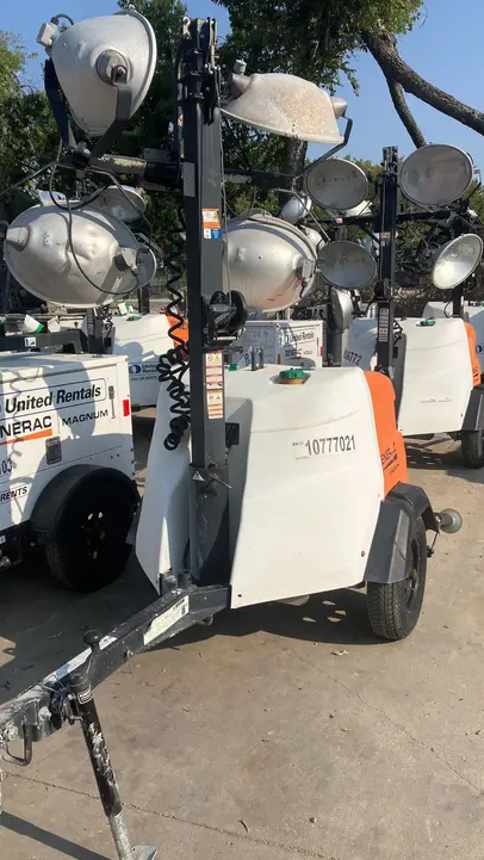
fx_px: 707
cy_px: 434
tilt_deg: -8.6
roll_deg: +1.8
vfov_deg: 62.6
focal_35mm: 31
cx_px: 257
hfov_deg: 37.8
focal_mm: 3.99
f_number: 1.8
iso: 32
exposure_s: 1/2703
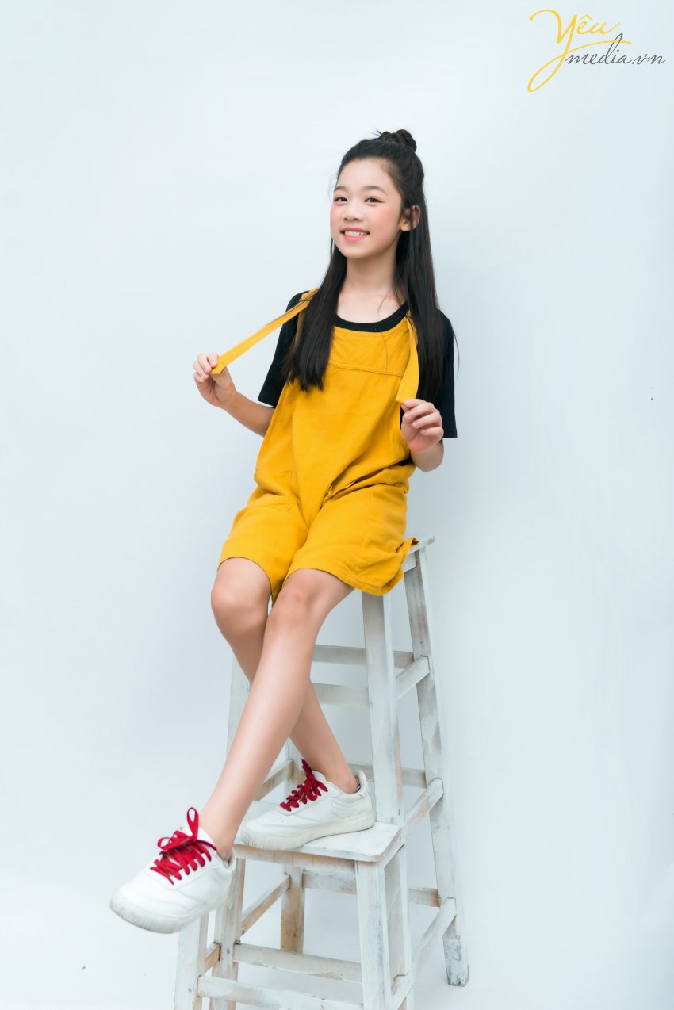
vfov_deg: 41.1
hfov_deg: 28.1
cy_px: 505
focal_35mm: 48
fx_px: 1347
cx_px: 337
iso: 100
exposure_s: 1/180
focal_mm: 48
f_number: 3.3
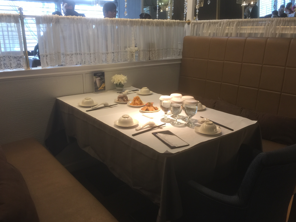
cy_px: 111
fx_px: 257
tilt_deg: -16.9
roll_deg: -0.9
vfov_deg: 46.8
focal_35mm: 30
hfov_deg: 60.0
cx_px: 148
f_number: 2.2
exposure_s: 1/15
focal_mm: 4.15
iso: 32
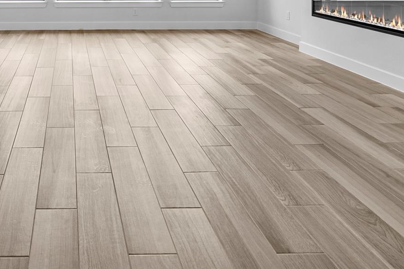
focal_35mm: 33
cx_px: 65
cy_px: -42
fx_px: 370
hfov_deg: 52.4
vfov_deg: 33.6
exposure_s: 1/60
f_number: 9
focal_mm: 14
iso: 250
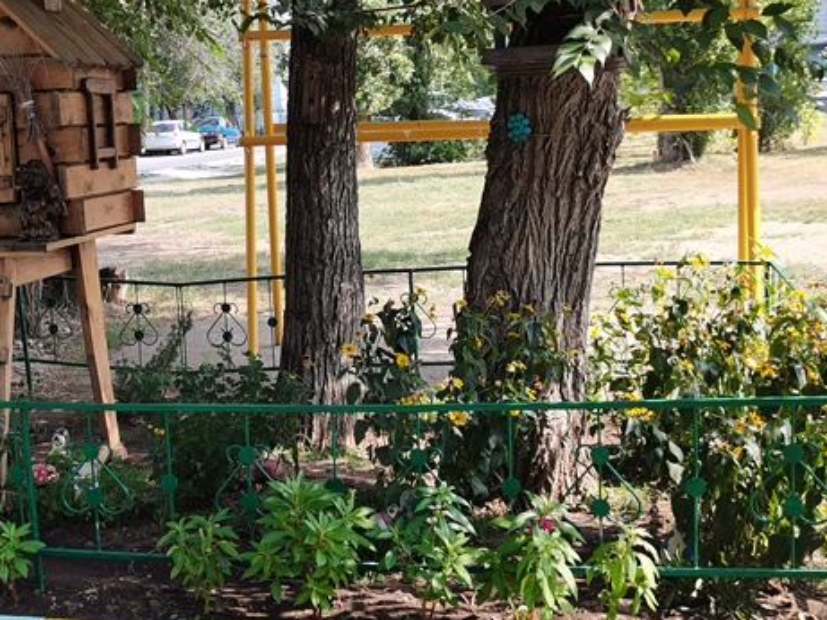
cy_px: 281
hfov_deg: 32.0
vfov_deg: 24.8
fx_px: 1410
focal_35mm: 59
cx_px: 185
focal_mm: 5.58
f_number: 1.8
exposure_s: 1/226
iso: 50
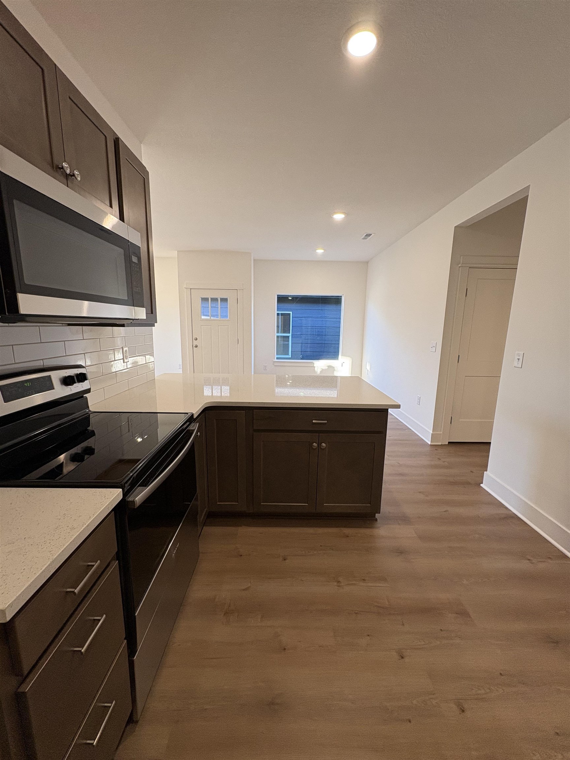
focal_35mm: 14
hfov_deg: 85.7
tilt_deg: -9.9
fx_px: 307
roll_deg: -1.7
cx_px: 285
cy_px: 380
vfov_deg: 102.1
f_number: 2.2
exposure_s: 1/120
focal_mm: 2.22
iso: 200
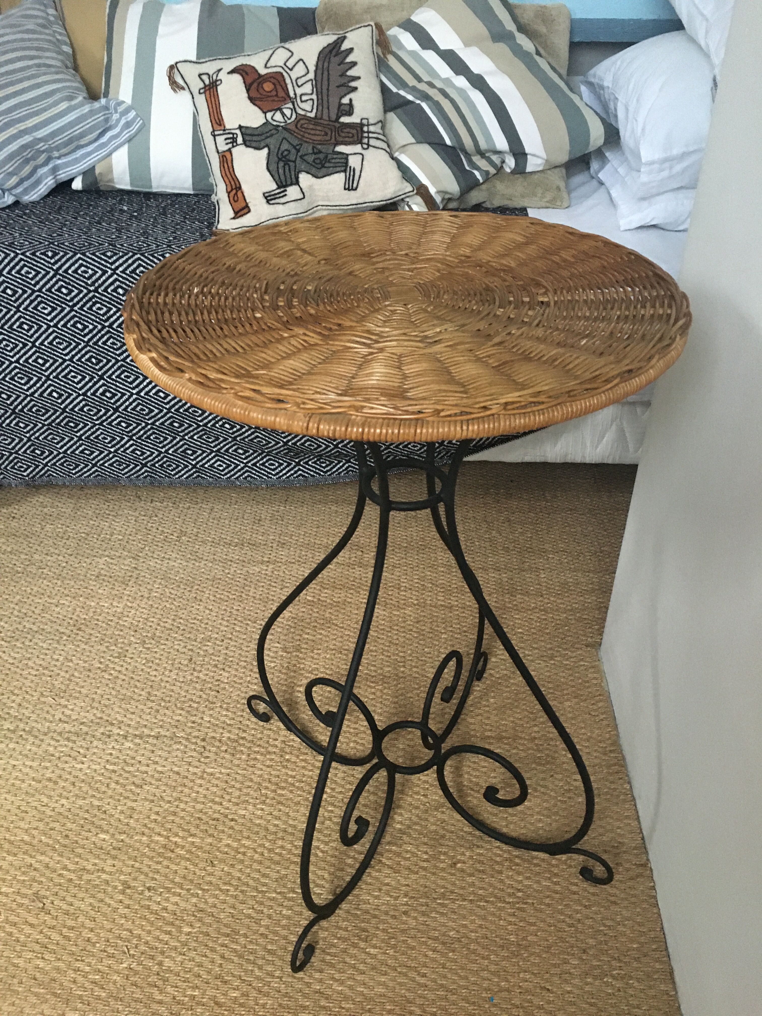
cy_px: 508
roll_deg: -0.5
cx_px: 381
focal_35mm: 29
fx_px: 851
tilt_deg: -34.2
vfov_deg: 61.7
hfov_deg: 48.2
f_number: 2.2
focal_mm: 4.15
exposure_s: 1/17
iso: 320
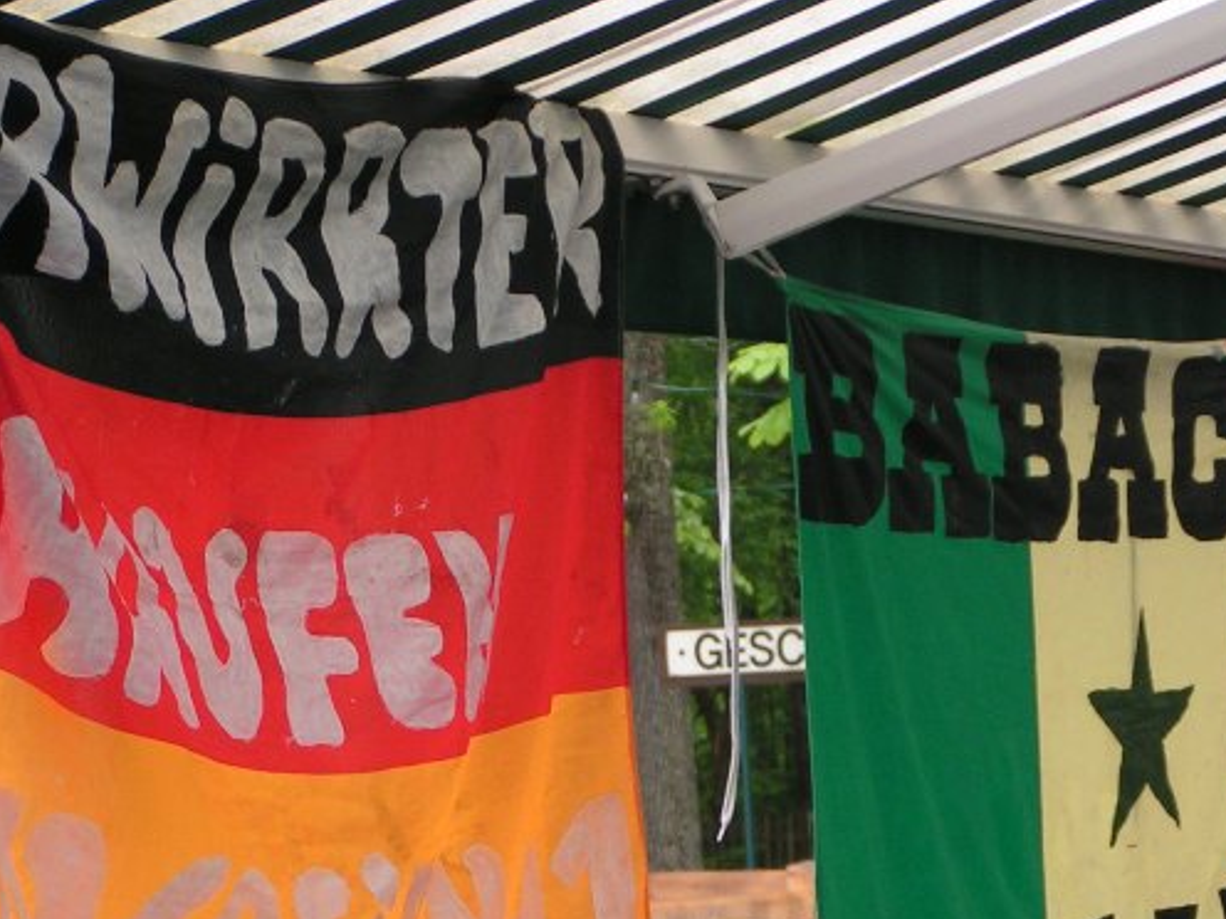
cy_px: 526
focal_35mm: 184
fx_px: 6517
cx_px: 707
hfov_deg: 10.7
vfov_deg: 8.1
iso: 80
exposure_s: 1/125
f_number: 3.5
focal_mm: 17.4
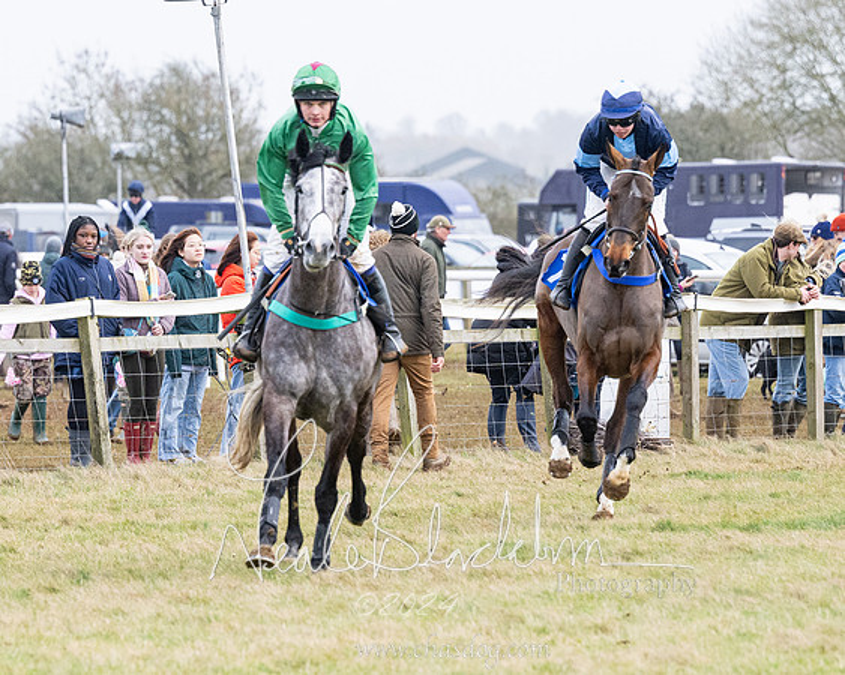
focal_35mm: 357
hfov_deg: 5.4
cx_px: 312
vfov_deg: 4.3
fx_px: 8923
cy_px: 407
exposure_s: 1/1250
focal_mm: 155
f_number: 4
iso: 800
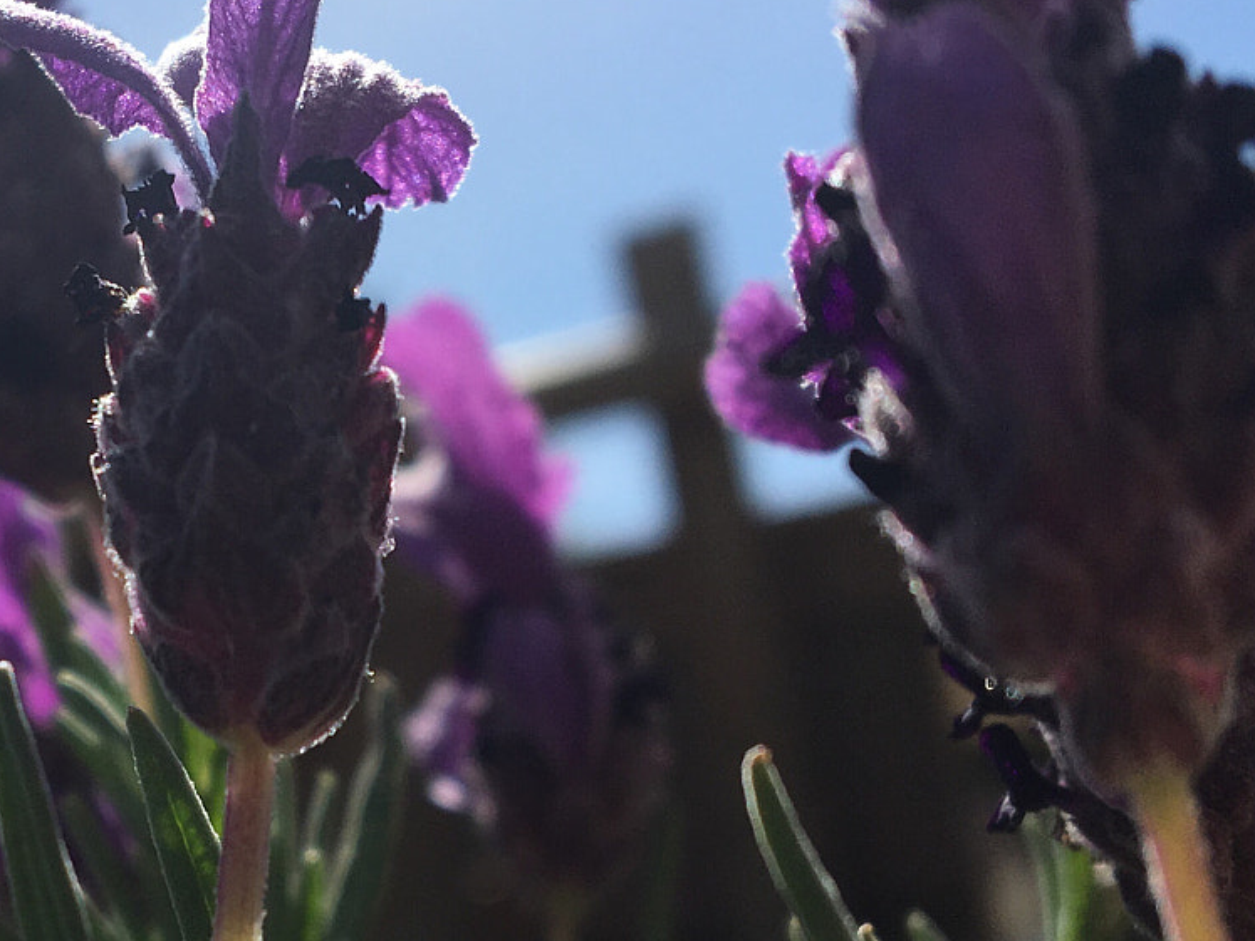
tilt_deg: +12.1
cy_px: 632
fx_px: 2248
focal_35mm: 62
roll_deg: +5.0
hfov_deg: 30.4
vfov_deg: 23.5
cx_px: 233
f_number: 2.2
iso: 25
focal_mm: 4.15
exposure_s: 1/3497
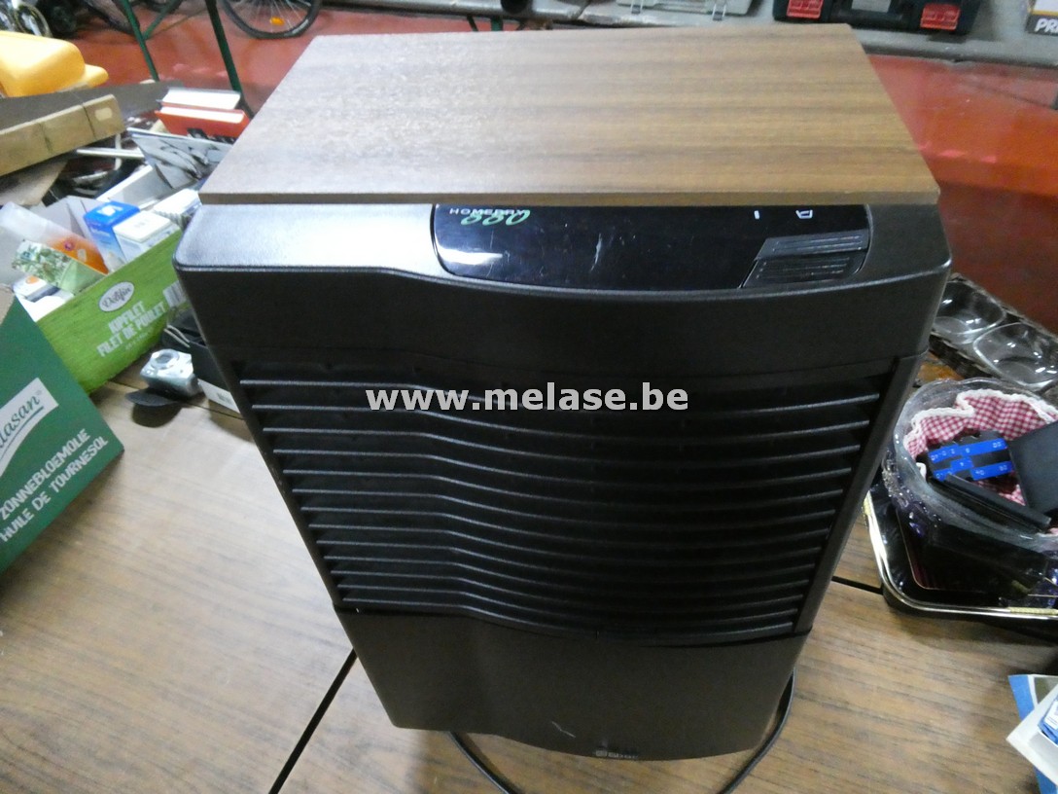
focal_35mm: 24
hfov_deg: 71.6
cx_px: 529
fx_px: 734
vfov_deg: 56.8
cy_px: 397
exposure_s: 1/25
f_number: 3.3
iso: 1600
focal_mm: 4.3
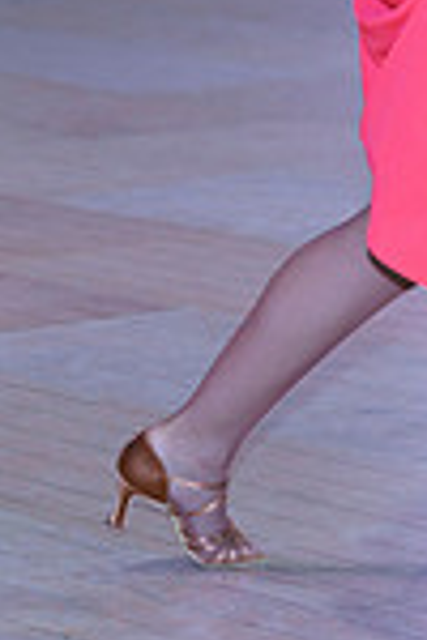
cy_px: -196
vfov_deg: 8.7
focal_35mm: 234
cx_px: 608
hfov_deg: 5.8
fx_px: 4163
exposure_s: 1/200
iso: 400
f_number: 2.8
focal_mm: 52
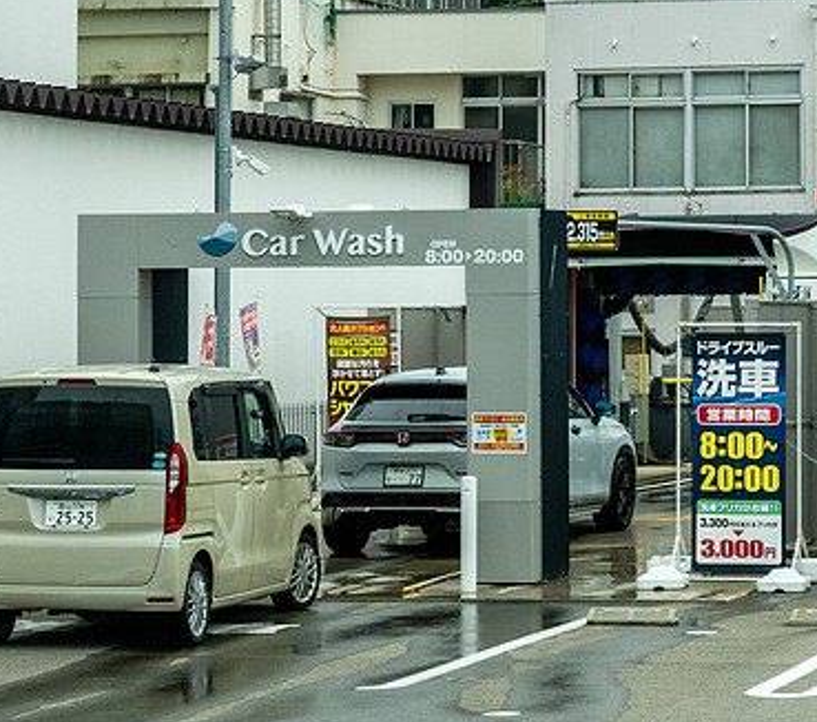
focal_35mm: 150
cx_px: 847
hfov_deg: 12.2
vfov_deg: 10.8
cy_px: 29
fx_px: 3779
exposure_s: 1/500
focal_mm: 46
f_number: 11
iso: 500
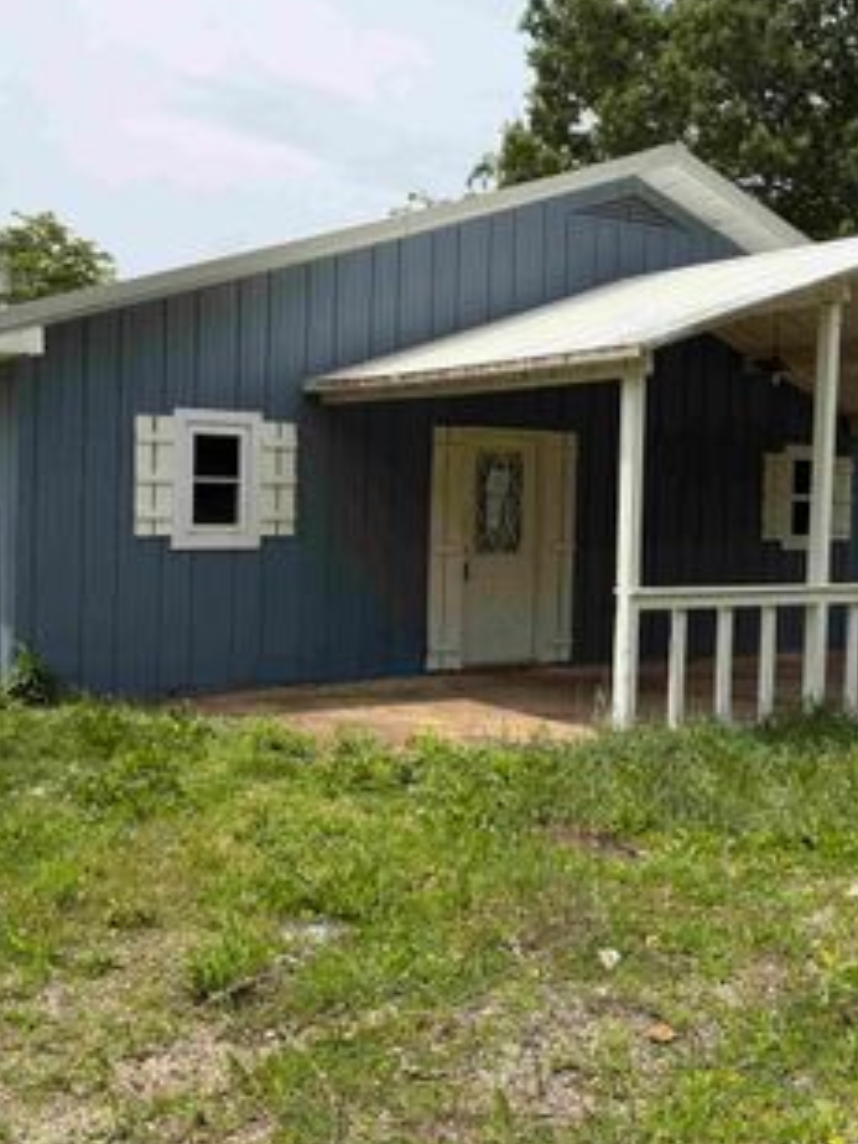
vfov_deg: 47.8
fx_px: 1289
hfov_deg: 36.7
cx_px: 353
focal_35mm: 39
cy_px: 518
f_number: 1.78
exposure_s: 1/4975
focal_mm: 6.76
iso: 80
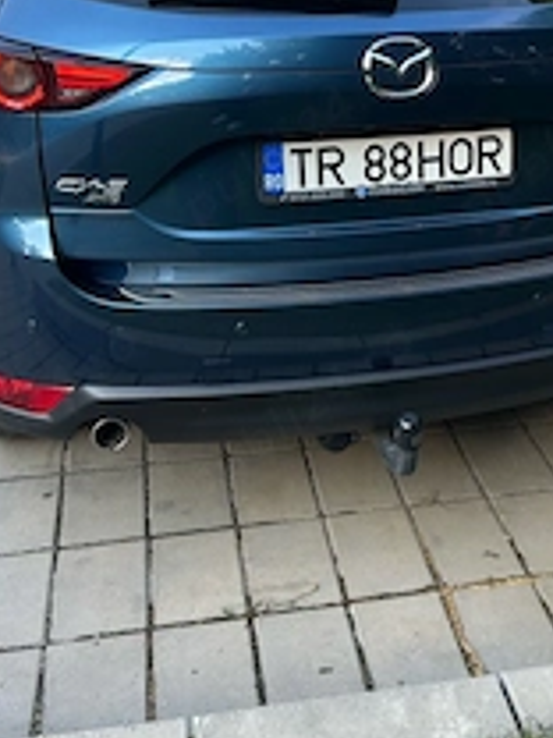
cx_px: 369
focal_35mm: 50
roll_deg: -2.7
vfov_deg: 37.2
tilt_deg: -17.9
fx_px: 1065
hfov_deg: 28.9
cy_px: 181
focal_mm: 5.7
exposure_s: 1/230
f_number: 1.5
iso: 40
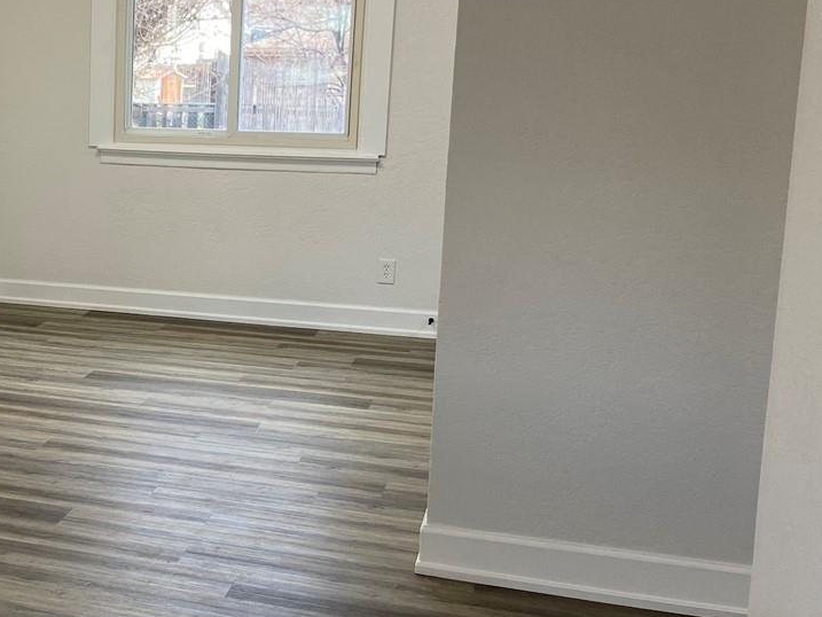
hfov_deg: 30.7
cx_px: -10
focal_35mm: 58
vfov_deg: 25.2
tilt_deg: -11.3
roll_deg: -0.2
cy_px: 306
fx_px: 1378
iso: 80
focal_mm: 4.25
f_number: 1.8
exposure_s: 1/120
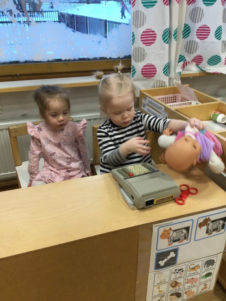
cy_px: 150
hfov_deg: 45.4
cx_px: 113
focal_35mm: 31
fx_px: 270
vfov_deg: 58.4
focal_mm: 3.3
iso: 100
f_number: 2.4
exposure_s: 1/33
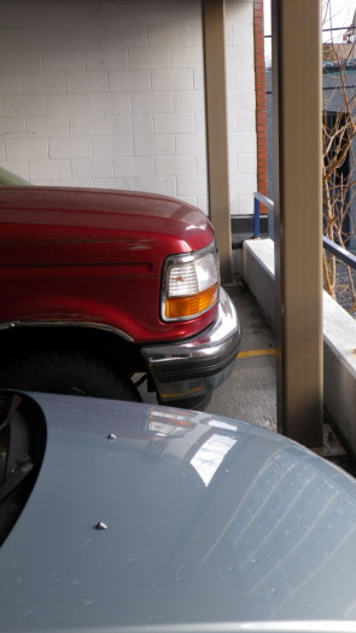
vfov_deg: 40.6
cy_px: 316
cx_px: 233
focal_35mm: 51
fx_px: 855
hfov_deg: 23.4
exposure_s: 1/80
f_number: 3.3
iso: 64
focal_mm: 8.2
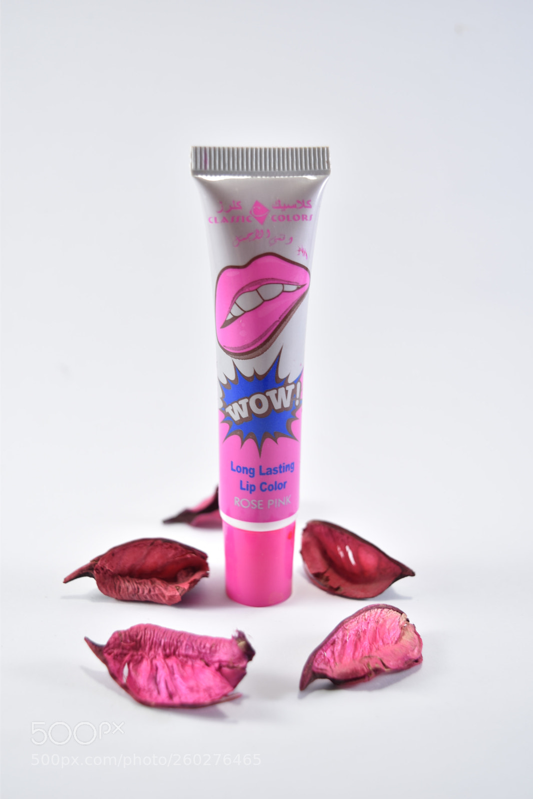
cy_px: 400
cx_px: 266
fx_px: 999
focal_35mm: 45
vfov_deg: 43.6
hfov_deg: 29.9
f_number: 4.5
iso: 100
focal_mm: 30
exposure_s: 1/40
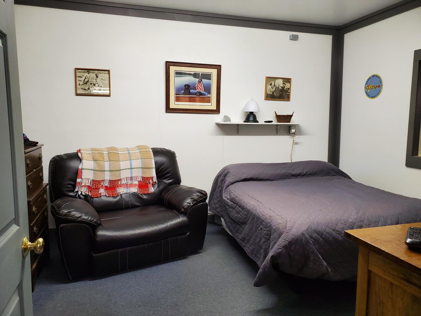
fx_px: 316
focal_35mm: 26
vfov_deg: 53.1
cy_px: 158
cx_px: 210
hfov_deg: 67.3
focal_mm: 4.3
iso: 200
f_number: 2.4
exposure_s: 1/39
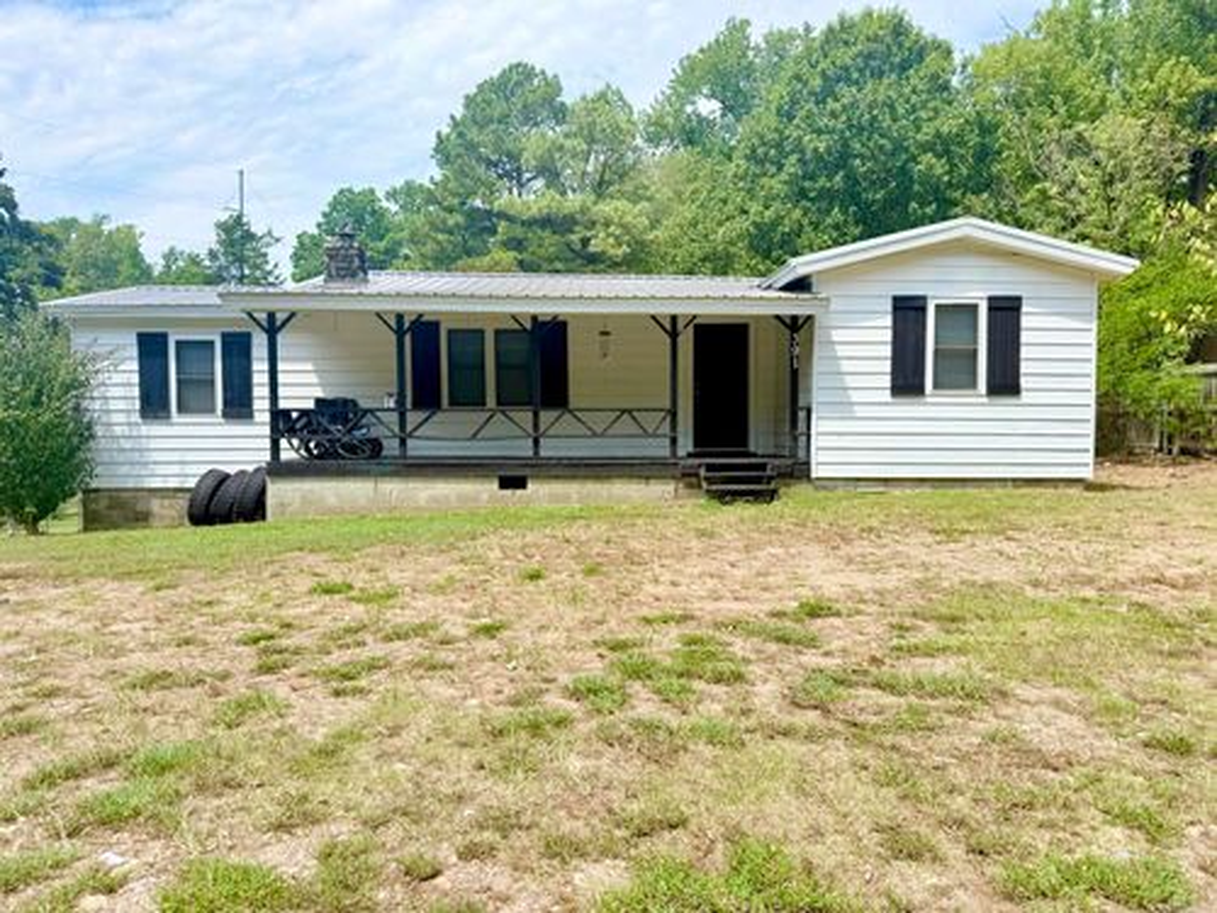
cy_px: 456
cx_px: 608
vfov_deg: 56.8
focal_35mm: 24
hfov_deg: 71.6
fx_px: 844
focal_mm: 6.76
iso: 80
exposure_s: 1/3759
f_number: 1.78
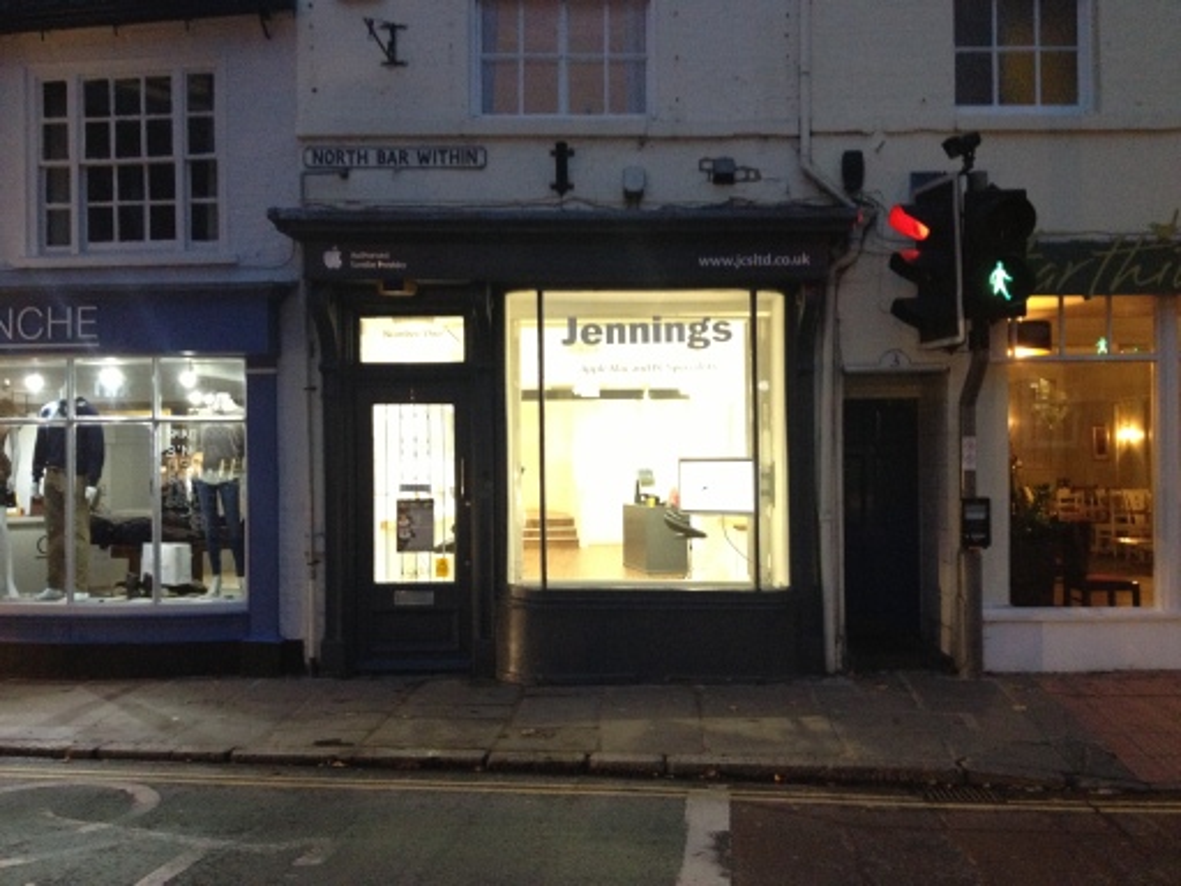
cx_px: 590
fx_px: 1194
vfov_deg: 40.7
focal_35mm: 35
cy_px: 443
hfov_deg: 52.6
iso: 400
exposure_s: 1/20
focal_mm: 4.28
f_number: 2.4
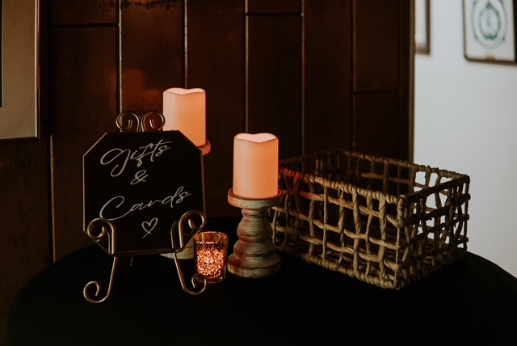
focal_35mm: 45
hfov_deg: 43.6
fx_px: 647
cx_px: 258
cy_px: 173
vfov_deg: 29.9
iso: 1000
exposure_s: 1/320
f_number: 1.6
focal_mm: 30
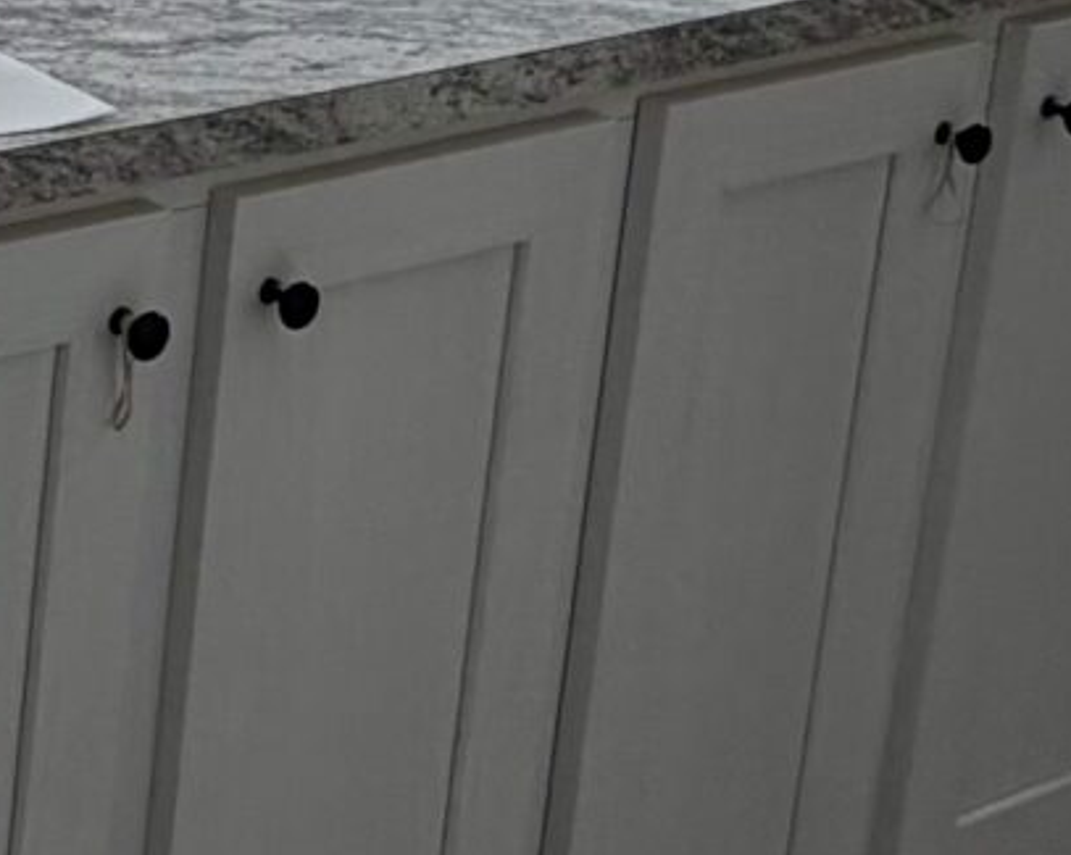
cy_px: -424
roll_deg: -0.6
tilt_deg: -9.8
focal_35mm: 86
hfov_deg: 17.3
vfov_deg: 16.3
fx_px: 2724
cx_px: -960
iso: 40
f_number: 2.2
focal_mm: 2.22
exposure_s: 1/128
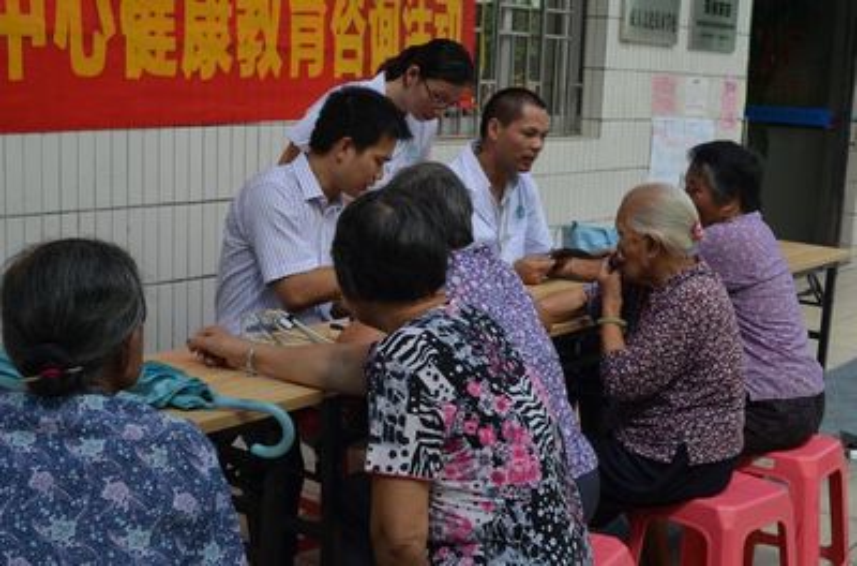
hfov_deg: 38.0
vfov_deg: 25.6
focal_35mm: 52
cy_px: 283
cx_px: 428
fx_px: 1246
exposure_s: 1/200
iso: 200
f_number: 7.1
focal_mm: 35
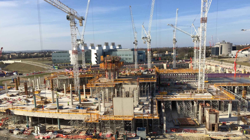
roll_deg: +2.1
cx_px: 126
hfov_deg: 61.0
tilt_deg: -10.2
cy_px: 85
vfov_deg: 36.5
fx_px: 212
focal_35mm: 32
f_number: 2.2
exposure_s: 1/1799
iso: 32
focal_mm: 4.15
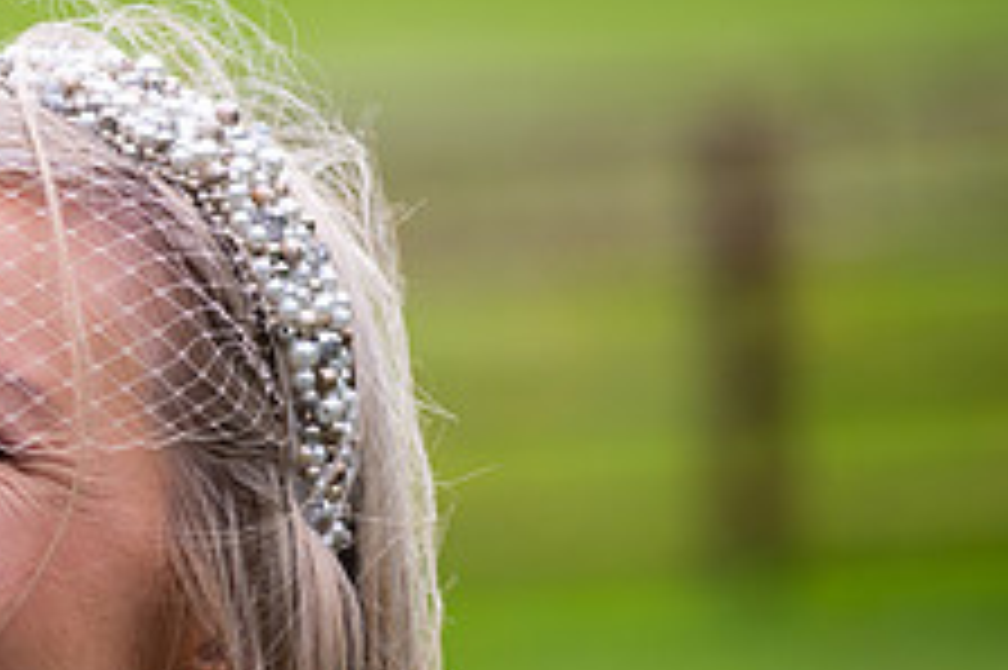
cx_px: -279
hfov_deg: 5.5
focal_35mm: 376
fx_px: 10520
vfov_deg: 3.6
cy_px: 744
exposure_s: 1/160
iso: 125
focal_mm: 145
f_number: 3.5
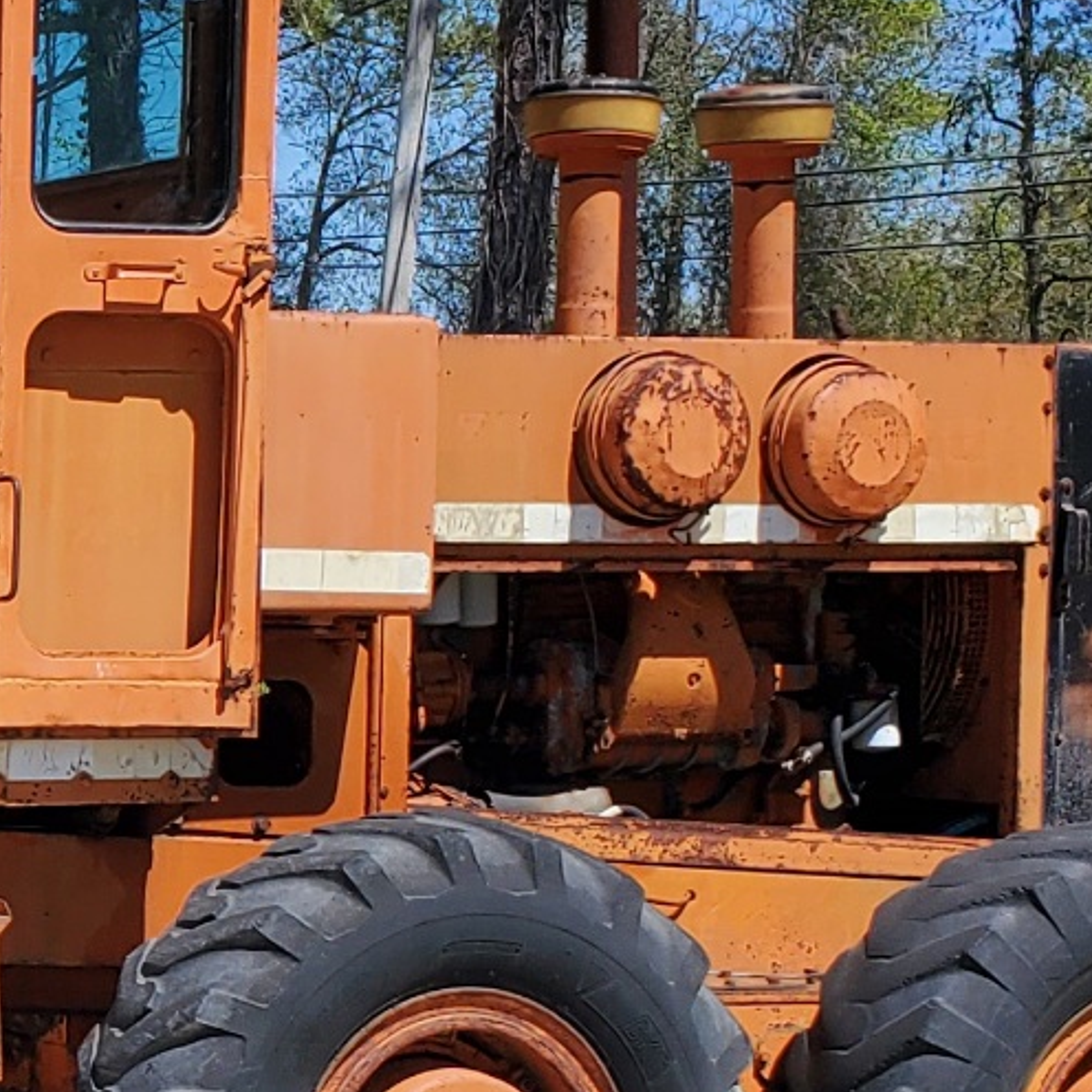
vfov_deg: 15.5
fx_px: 3997
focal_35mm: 112
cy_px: 821
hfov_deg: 14.0
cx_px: -811
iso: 50
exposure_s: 1/2000
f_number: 2.4
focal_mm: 4.3
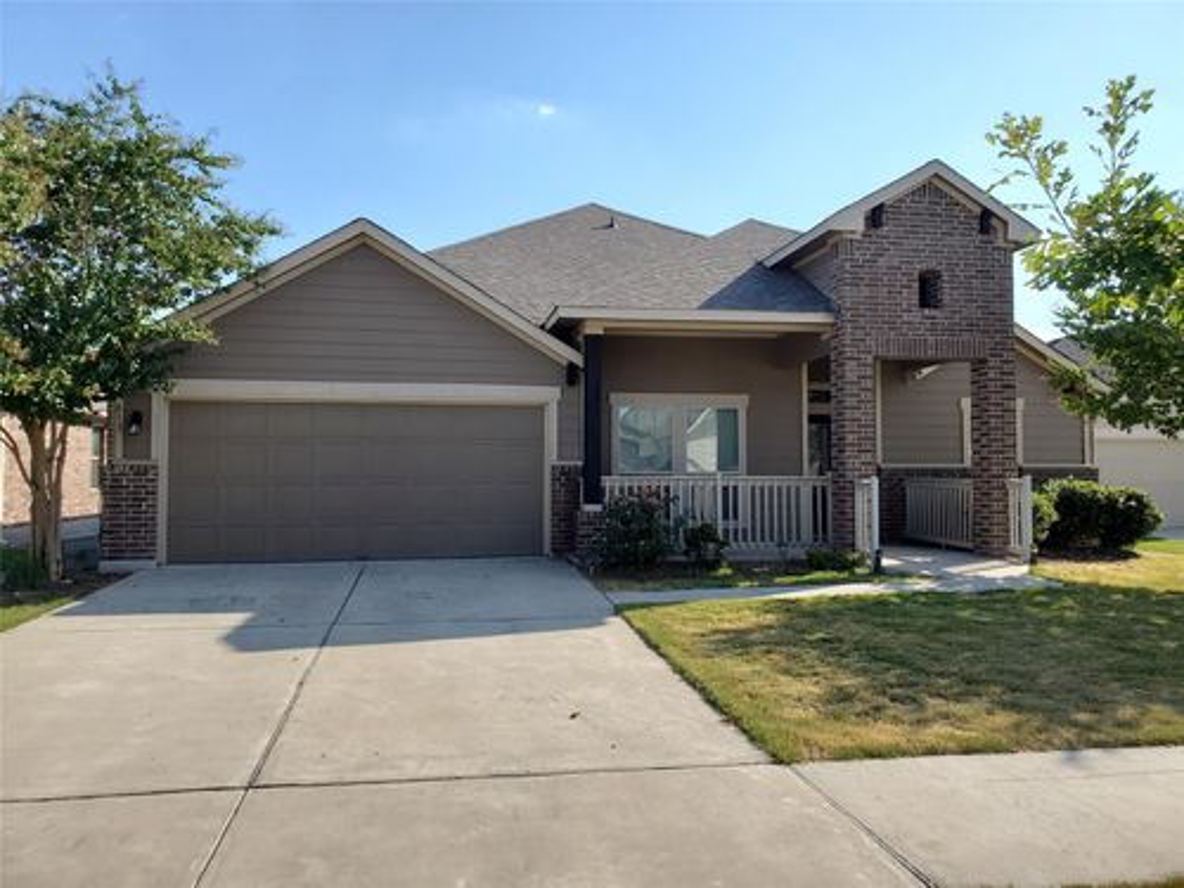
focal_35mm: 26
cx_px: 592
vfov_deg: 53.1
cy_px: 444
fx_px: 889
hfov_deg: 67.3
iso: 50
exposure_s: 1/1286
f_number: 2.4
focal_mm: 4.3
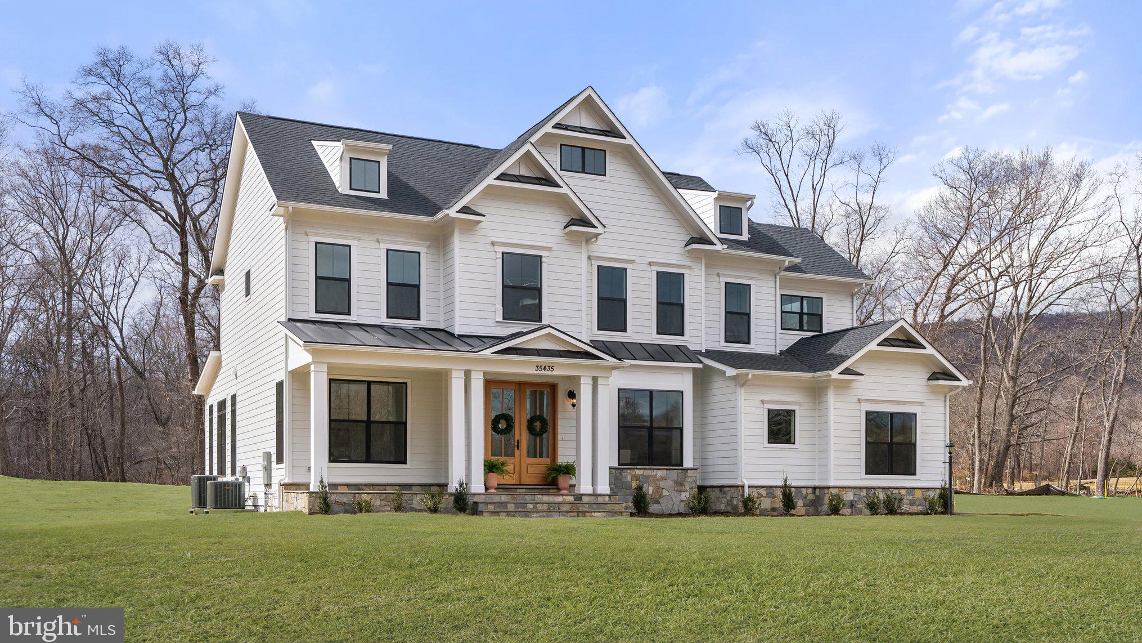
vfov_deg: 31.9
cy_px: 264
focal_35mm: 37
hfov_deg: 54.0
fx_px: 1120
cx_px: 575
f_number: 8
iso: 640
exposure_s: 1/1250
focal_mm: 35
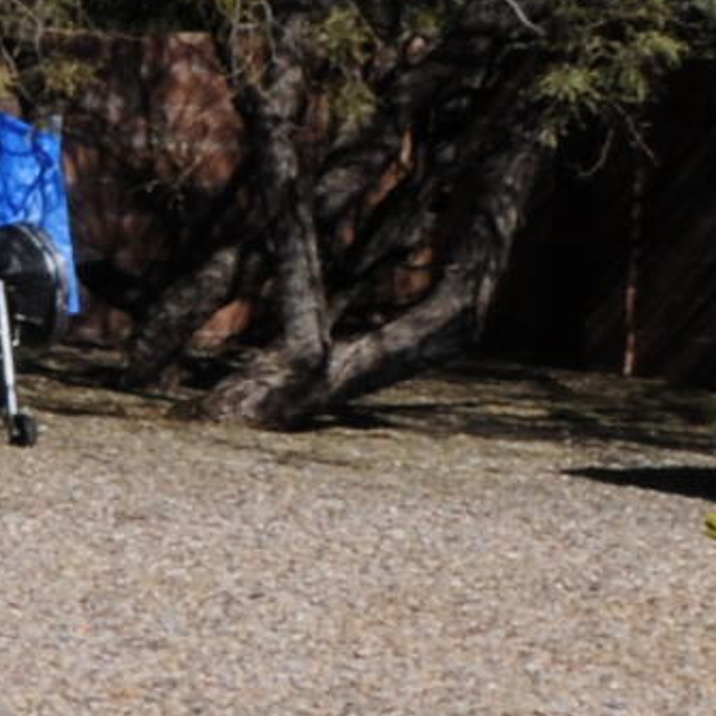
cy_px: 201
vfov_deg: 7.7
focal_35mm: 228
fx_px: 5336
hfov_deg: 6.8
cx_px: -1560
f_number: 25
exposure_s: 1/125
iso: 250
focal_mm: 20
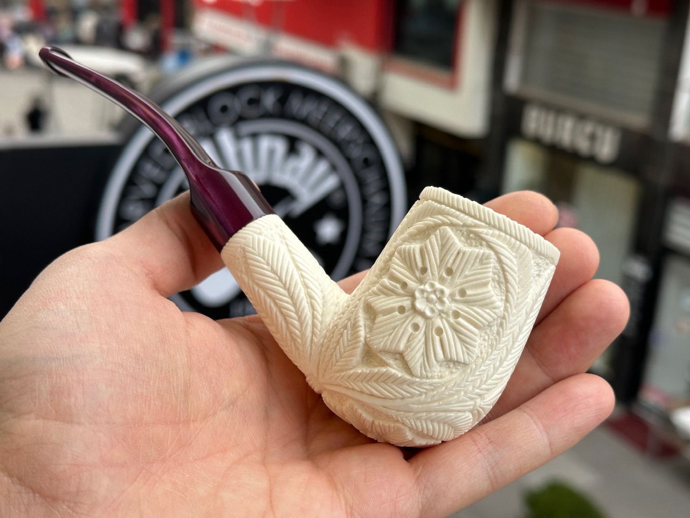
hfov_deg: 39.7
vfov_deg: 30.3
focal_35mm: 48
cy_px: 259
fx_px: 957
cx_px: 345
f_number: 1.78
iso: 64
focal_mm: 6.86
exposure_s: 1/404
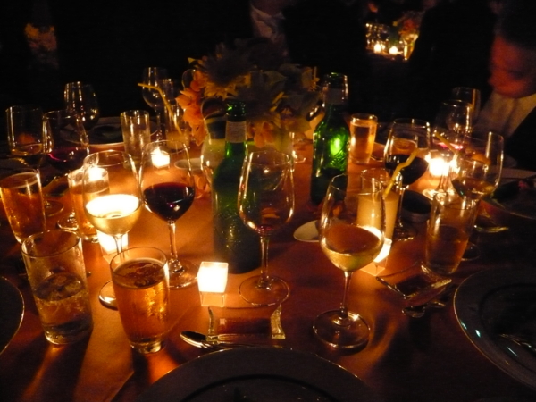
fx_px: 434
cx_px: 268
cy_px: 201
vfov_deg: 49.7
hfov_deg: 63.4
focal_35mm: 28
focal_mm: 4.6
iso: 800
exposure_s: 1/6
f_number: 2.8
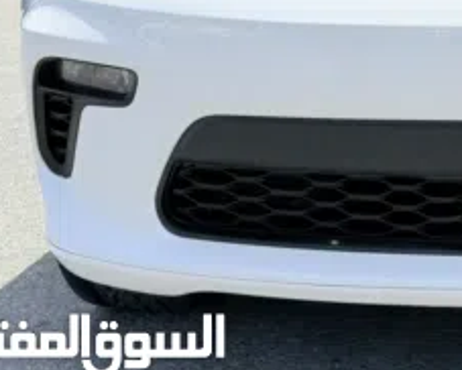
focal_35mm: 66
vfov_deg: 22.5
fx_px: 903
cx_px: 531
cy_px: 20
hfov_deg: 26.1
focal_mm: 6.76
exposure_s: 1/6173
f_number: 1.78
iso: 80
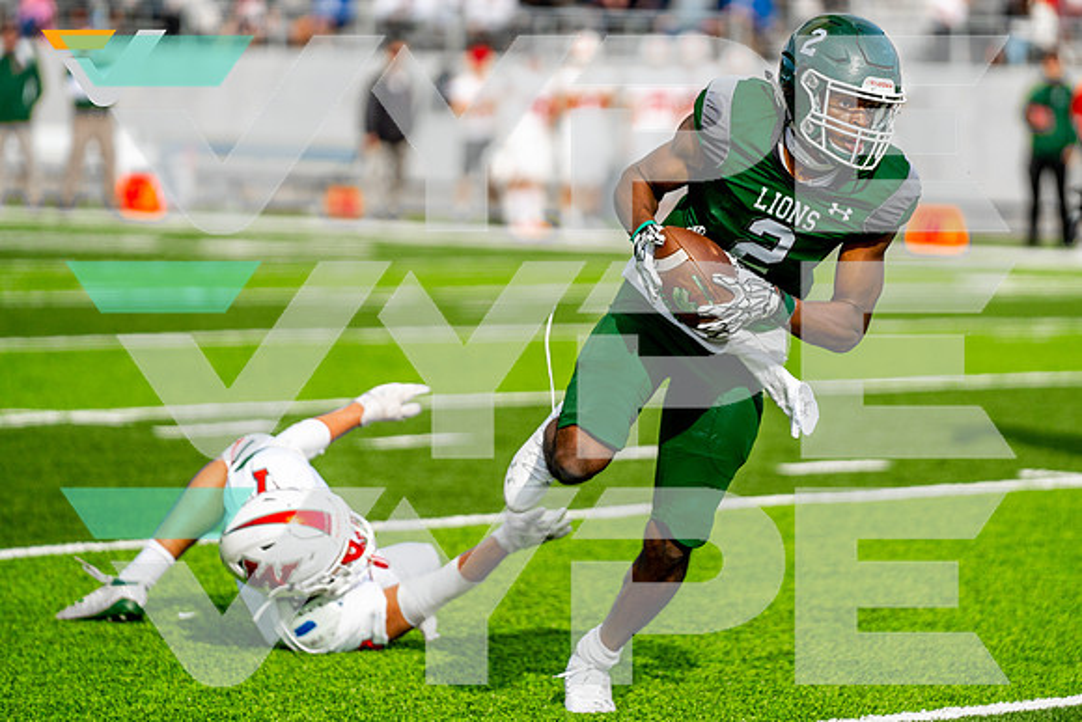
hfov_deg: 8.2
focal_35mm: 250
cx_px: 693
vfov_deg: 5.5
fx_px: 7509
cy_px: 260
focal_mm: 195
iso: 400
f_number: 2.8
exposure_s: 1/2000
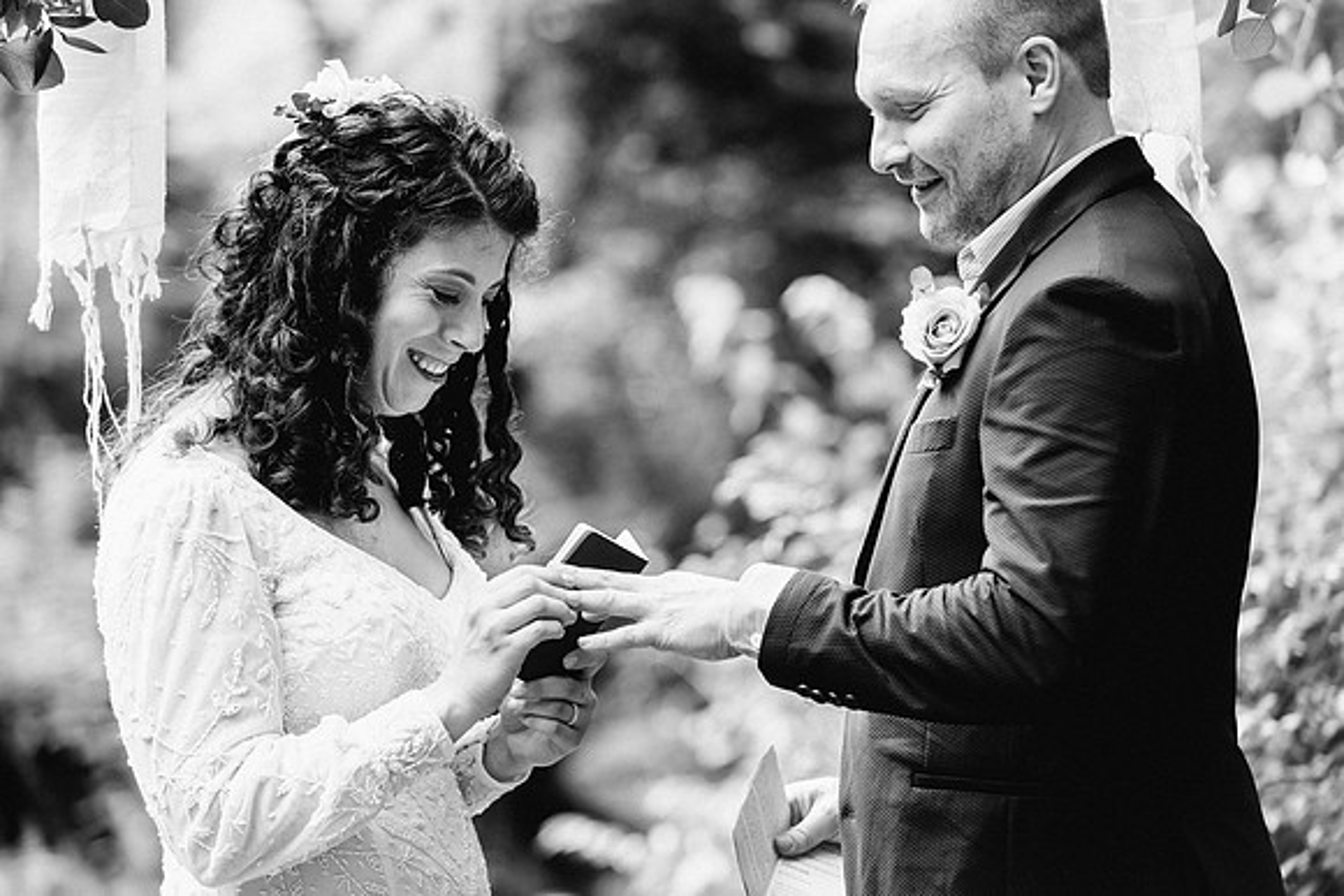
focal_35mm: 121
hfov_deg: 16.9
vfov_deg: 11.4
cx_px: 672
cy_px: 448
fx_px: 4510
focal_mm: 120
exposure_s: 1/250
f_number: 3.2
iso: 500
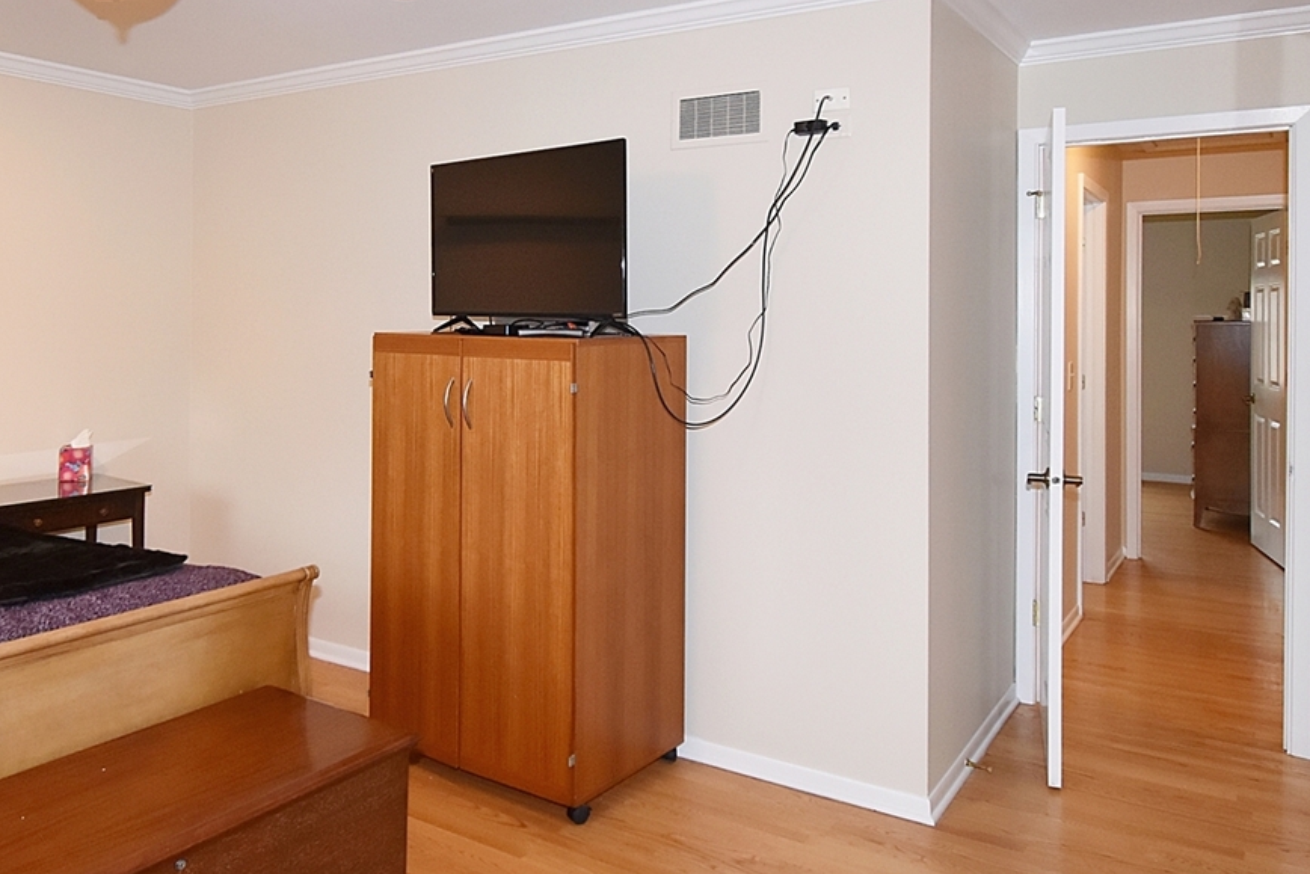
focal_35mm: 28
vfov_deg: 45.9
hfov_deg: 64.8
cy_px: 308
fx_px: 1019
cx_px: 522
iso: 1000
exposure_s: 1/60
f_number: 4.5
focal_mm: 10
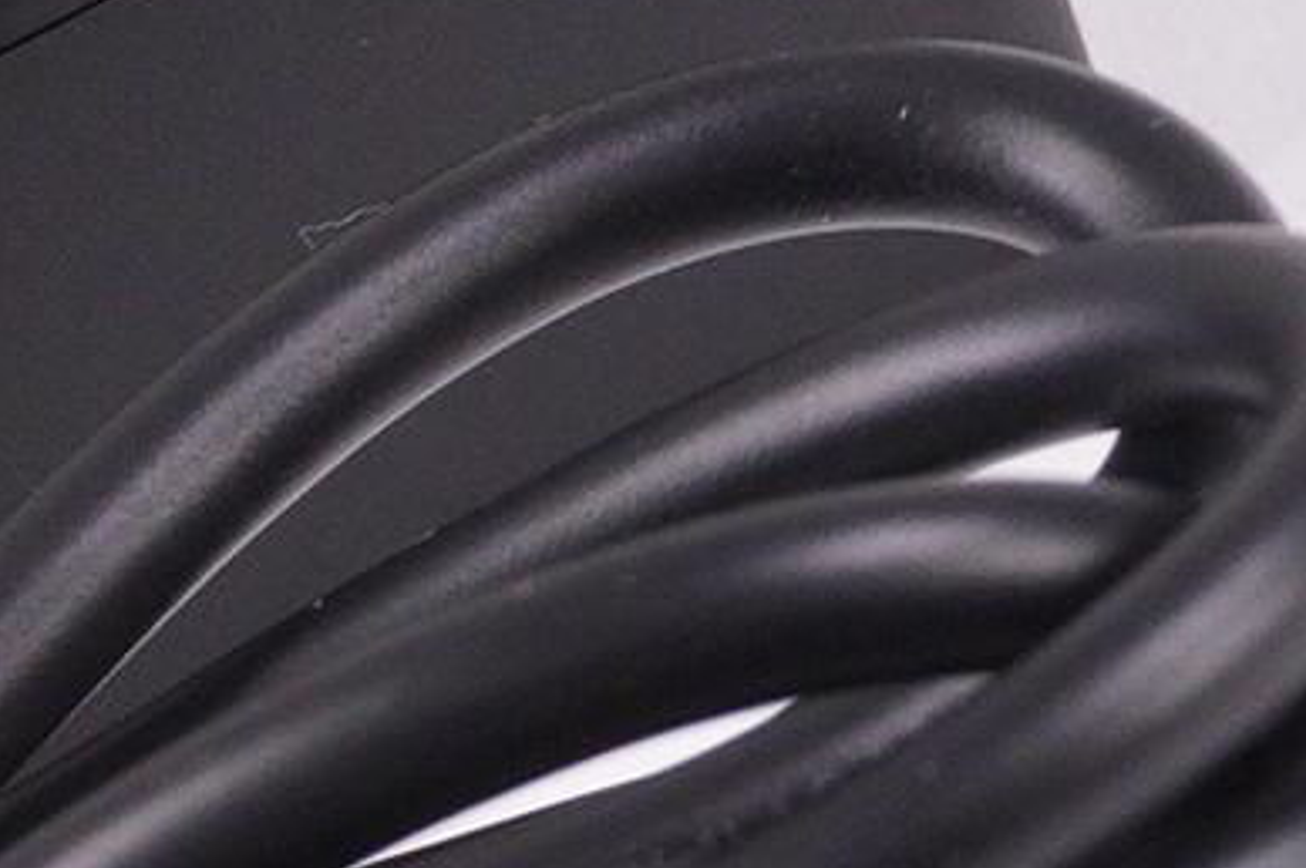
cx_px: -2218
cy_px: 1164
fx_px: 13484
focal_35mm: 372
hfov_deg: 5.3
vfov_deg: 3.7
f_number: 8
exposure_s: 1/200
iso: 640
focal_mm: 32
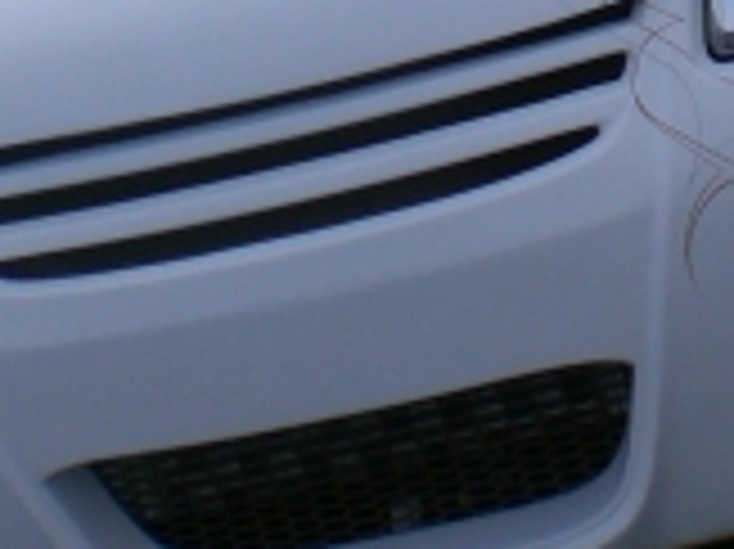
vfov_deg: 9.7
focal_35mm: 149
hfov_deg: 13.2
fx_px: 3157
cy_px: -198
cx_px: 626
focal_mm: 6.3
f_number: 4.4
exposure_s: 1/640
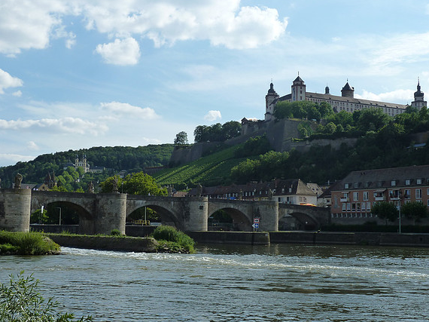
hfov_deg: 34.4
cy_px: 159
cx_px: 218
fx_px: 694
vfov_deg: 26.1
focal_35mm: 56
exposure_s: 1/500
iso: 125
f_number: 5.6
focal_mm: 9.1
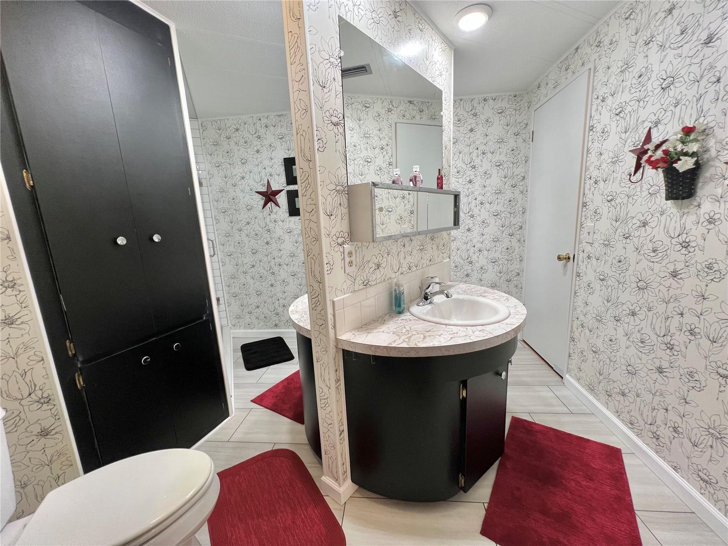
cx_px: 364
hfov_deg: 106.2
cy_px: 273
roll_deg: +3.0
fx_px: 273
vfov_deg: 89.9
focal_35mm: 13
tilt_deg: -11.1
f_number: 1.8
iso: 200
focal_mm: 1.57
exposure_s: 1/120
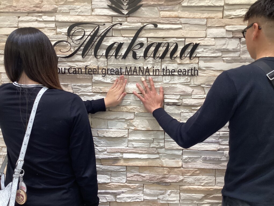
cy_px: 103
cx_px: 137
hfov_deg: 58.4
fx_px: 245
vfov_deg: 45.4
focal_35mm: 31
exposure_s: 1/60
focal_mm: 3.3
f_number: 2.4
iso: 64
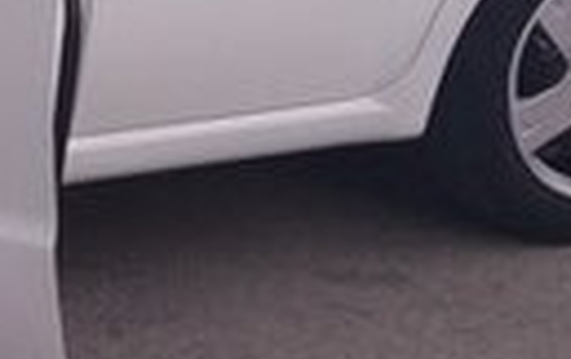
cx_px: -354
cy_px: -211
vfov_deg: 8.4
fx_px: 2368
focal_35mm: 152
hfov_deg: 12.8
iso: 64
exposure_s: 1/40
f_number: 1.9
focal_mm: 3.7
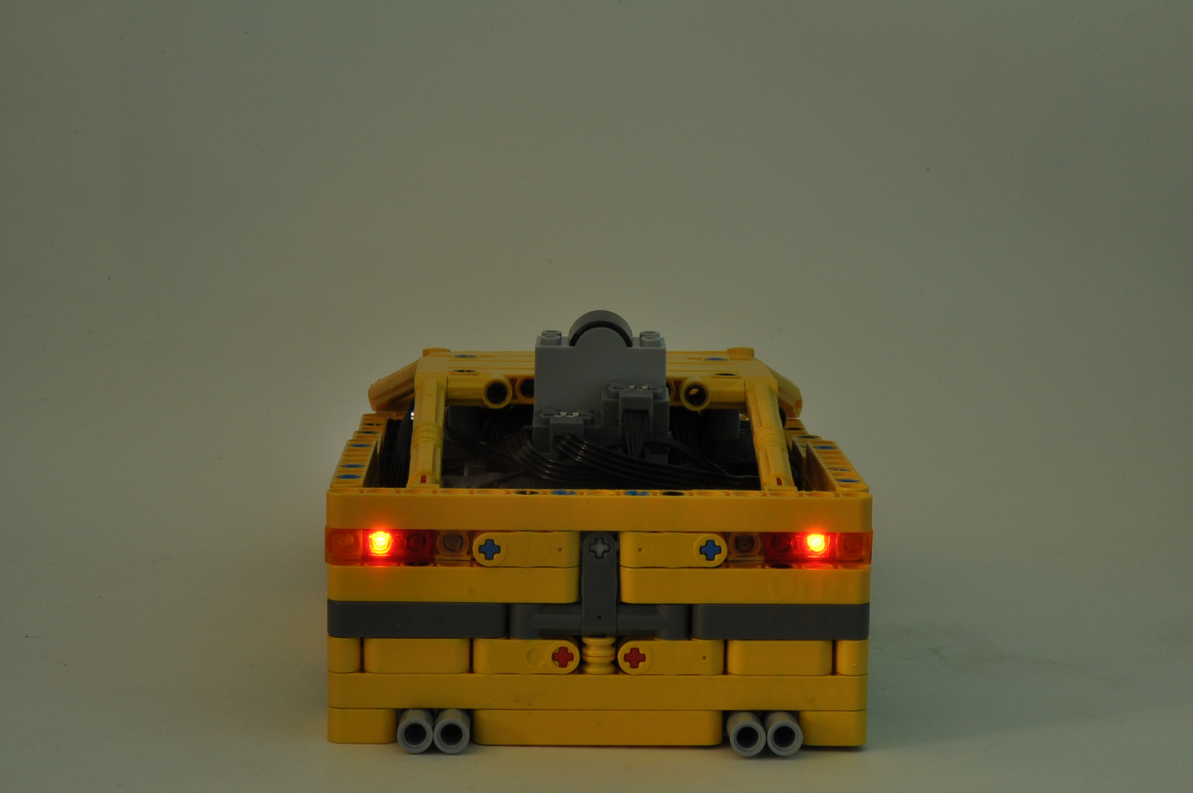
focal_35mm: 105
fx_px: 3475
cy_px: 396
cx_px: 596
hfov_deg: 19.5
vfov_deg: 13.0
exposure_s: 5
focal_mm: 70
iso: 400
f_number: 29
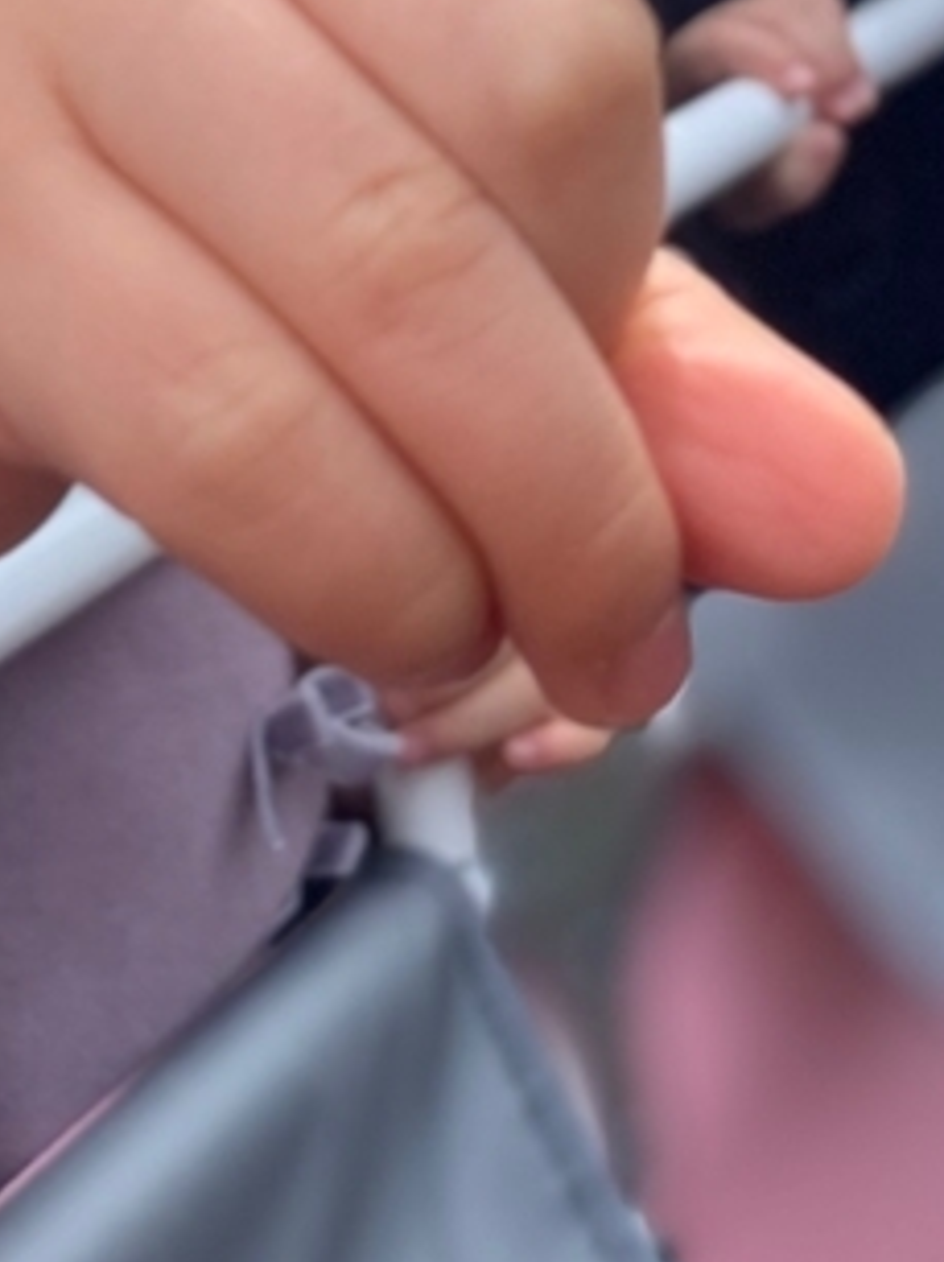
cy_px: -173
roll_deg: +11.0
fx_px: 3714
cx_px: -33
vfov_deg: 18.5
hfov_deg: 14.2
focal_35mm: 102
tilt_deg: -3.1
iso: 25
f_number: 1.8
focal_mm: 4.25
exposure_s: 1/478
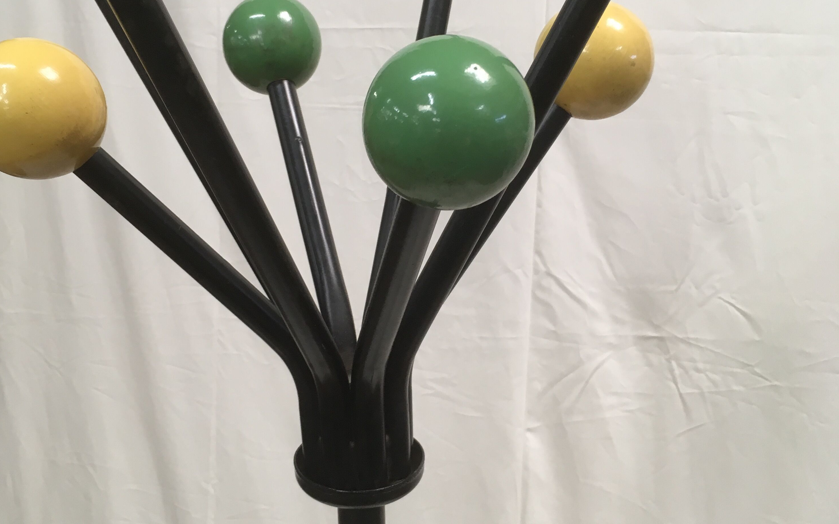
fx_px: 960
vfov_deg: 30.5
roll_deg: +1.5
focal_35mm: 42
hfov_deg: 47.2
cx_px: 414
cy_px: 211
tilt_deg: -18.6
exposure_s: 1/33
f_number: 2.2
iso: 64
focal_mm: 4.15
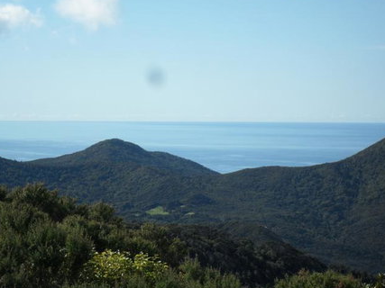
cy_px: 144
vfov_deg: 12.5
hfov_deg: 16.7
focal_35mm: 118
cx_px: 209
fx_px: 1312
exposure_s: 1/500
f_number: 5.2
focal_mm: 18.6
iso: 100
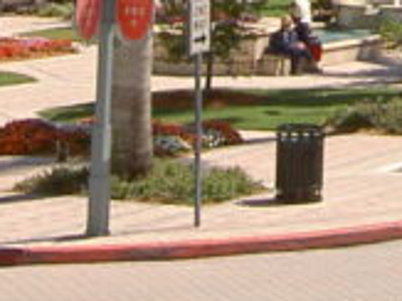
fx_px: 2483
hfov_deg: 9.2
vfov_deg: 6.5
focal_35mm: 214
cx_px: 466
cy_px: -454
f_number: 4.7
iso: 50
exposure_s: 1/400
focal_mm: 5.6
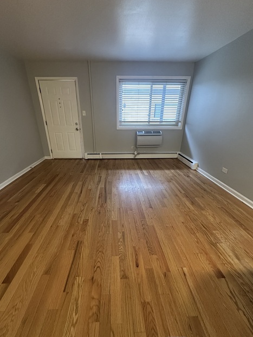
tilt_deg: -24.2
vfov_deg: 98.0
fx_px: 146
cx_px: 118
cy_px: 178
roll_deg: -0.7
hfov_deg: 81.7
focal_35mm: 15
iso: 640
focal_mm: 2.22
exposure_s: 1/60
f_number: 2.2
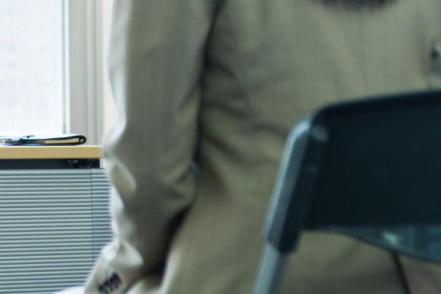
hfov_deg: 10.8
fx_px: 2230
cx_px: -240
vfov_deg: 7.4
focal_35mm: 182
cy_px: -128
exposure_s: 1/125
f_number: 3.5
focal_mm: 55
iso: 320
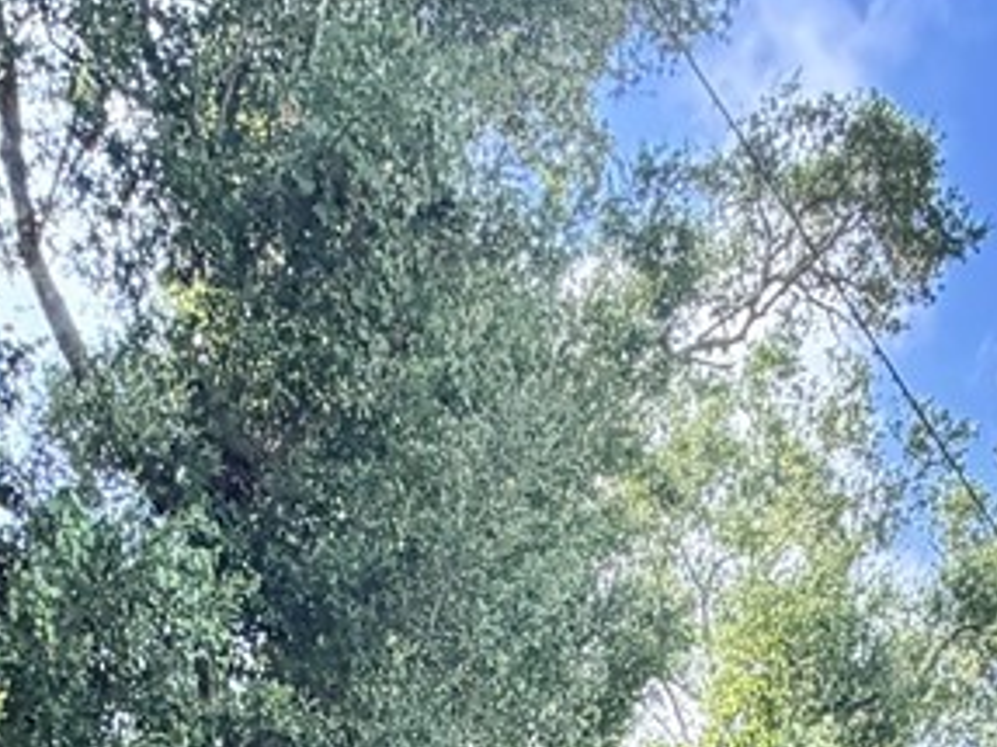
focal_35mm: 78
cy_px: 2060
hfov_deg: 25.0
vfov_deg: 12.2
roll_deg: -0.8
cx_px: 393
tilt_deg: -1.1
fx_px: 2246
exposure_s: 1/240
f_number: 2.2
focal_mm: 2.22
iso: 64
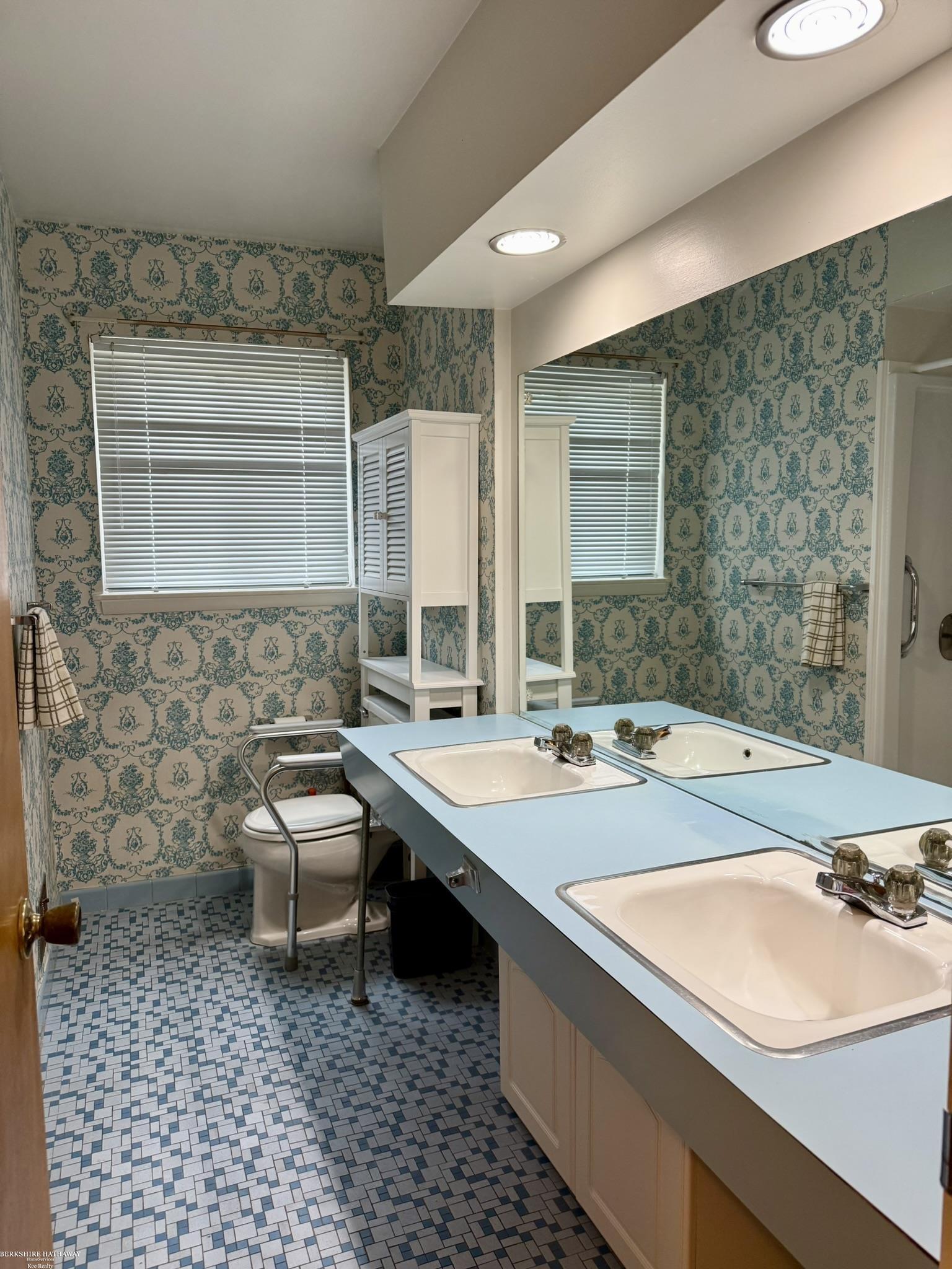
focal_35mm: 24
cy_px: 634
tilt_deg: -4.9
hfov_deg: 56.8
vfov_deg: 71.6
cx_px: 476
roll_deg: +0.7
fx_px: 880
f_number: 1.78
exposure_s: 1/60
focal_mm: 6.76
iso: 160
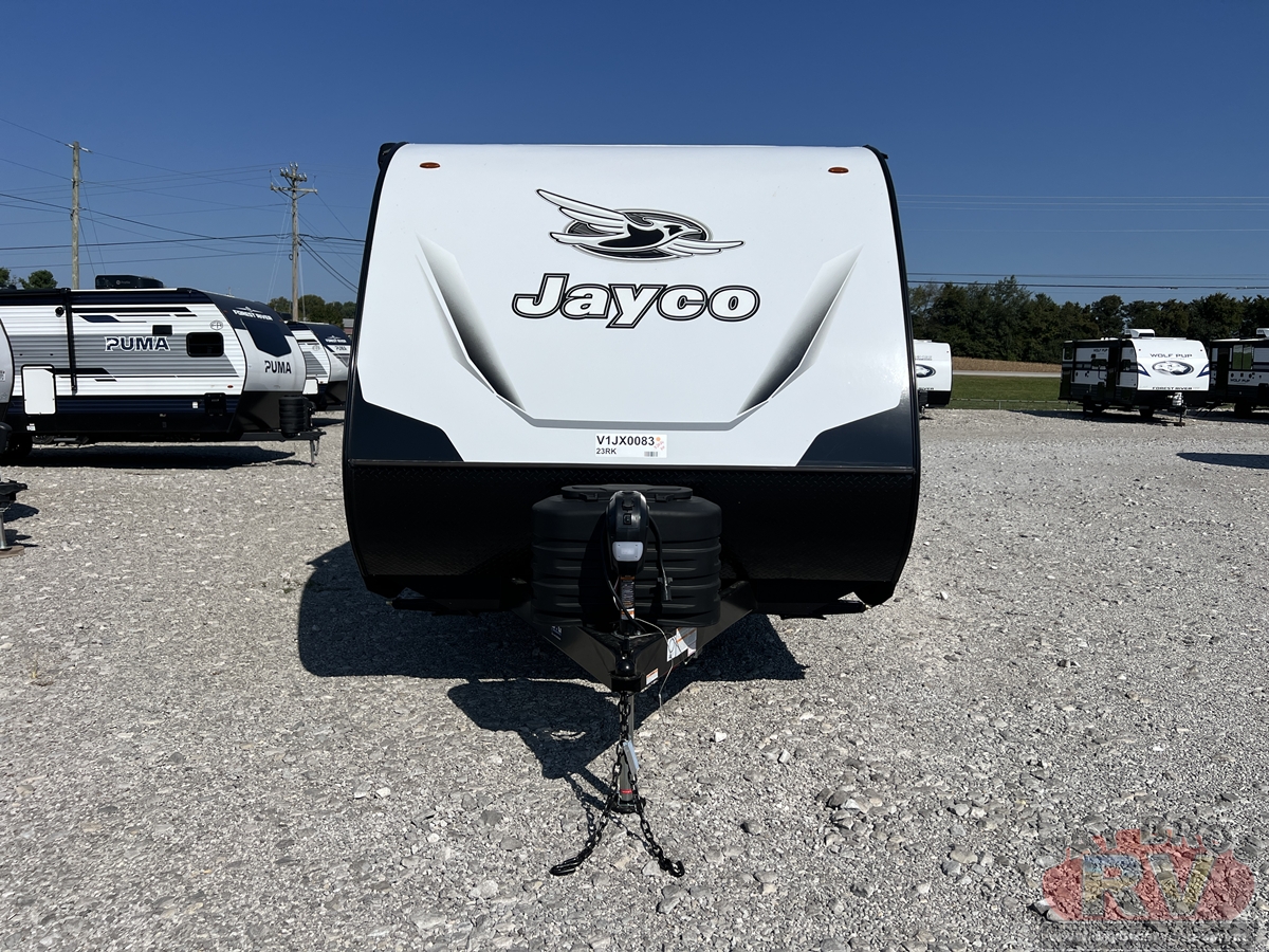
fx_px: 953
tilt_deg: -7.9
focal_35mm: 26
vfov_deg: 53.1
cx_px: 634
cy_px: 476
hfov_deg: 67.3
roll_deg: -1.2
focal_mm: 5.7
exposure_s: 1/11364
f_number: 1.5
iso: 50
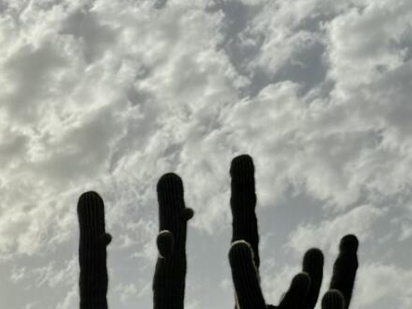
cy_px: 820
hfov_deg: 10.4
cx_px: -611
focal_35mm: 162
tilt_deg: -4.7
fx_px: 1928
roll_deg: +0.2
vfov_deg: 8.2
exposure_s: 1/12346
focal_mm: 6.76
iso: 64
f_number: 1.78
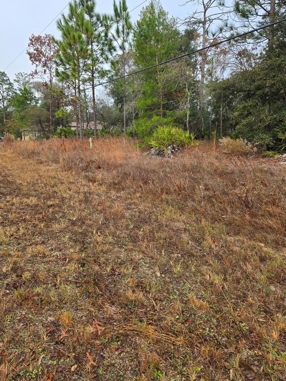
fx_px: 275
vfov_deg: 69.3
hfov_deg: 54.9
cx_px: 136
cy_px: 178
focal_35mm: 25
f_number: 1.8
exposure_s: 1/396
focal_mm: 5.4
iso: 25
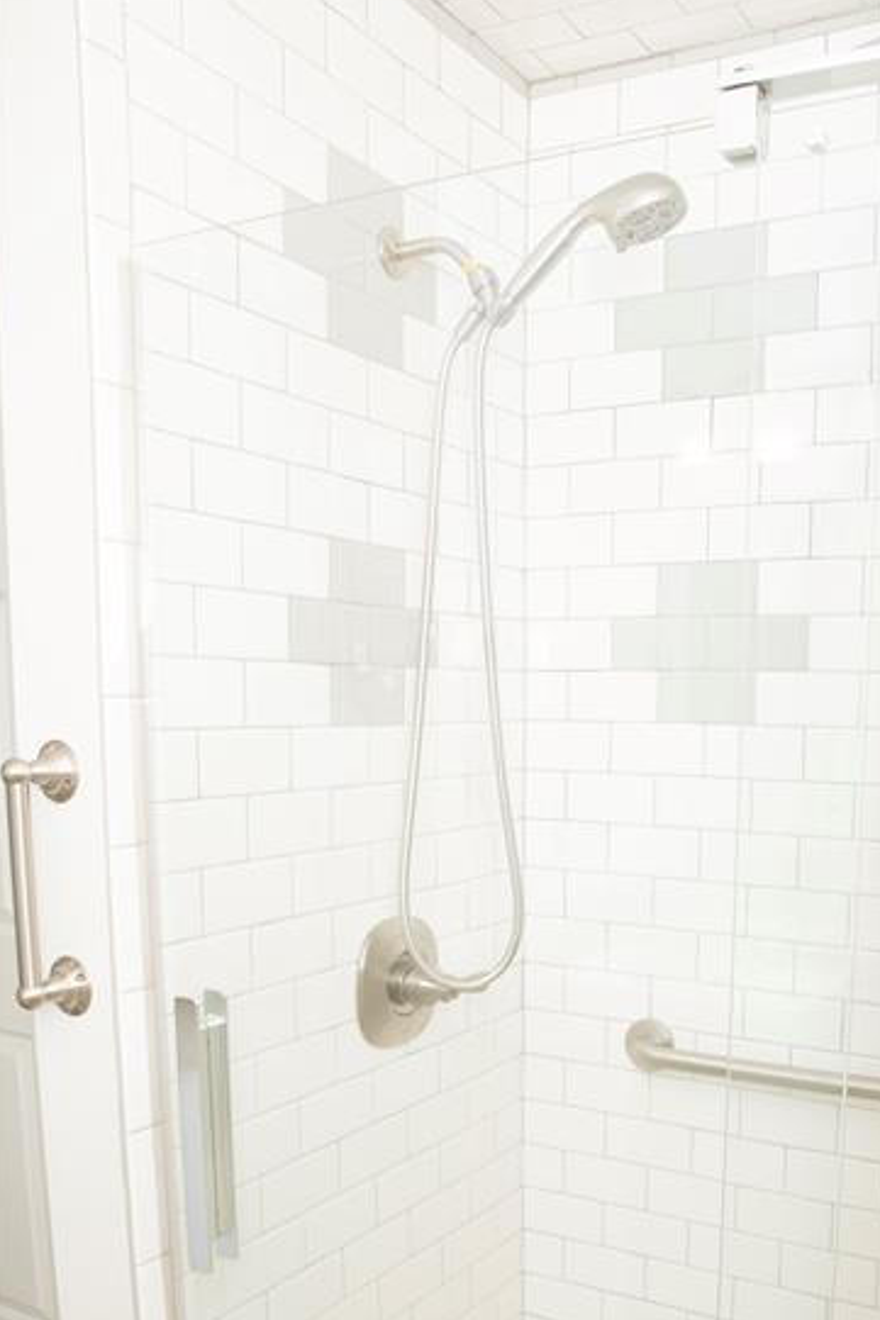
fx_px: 1247
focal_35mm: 34
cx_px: 617
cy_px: 916
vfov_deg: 54.3
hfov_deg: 38.2
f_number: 5.6
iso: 320
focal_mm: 24
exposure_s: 1/200
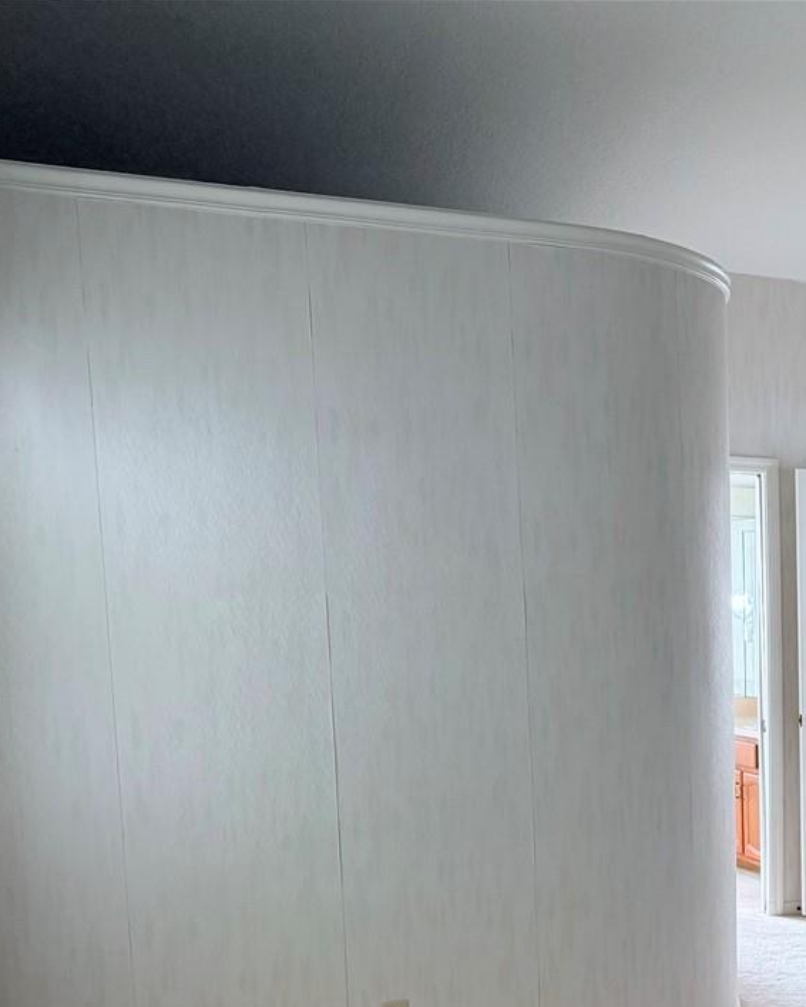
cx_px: 948
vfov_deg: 33.9
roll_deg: +0.1
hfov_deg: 25.8
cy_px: 853
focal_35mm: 53
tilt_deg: -8.5
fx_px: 1580
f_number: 1.78
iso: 200
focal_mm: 6.76
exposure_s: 1/116
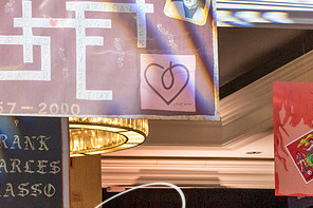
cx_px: 35
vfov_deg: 6.7
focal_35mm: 206
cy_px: 142
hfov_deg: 9.9
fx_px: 1790
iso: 5000
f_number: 4.5
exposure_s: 1/125
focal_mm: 70
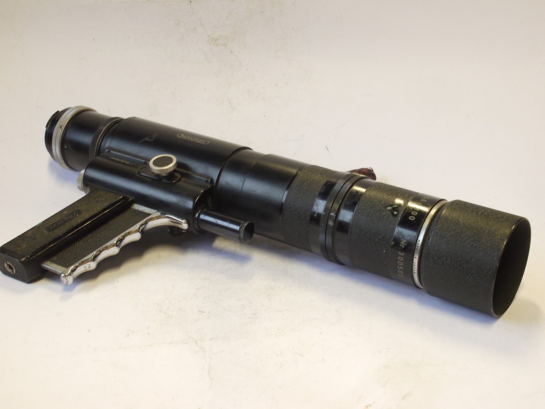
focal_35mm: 60
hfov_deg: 32.2
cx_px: 272
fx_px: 945
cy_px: 204
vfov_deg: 24.4
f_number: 14
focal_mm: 30
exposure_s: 1/13
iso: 800
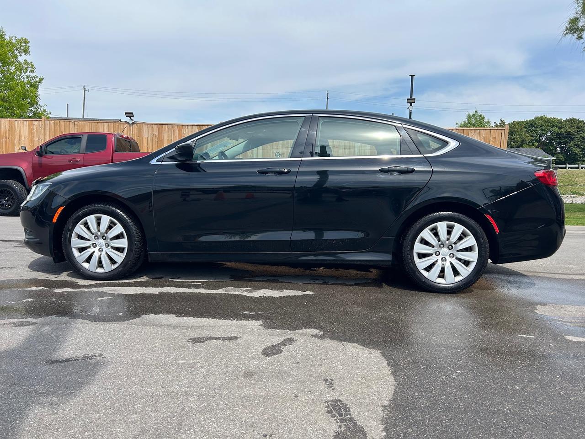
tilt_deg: -5.2
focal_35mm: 26
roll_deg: -1.9
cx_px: 292
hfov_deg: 67.3
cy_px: 220
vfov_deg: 53.1
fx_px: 439
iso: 50
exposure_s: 1/3571
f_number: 1.5
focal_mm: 5.7
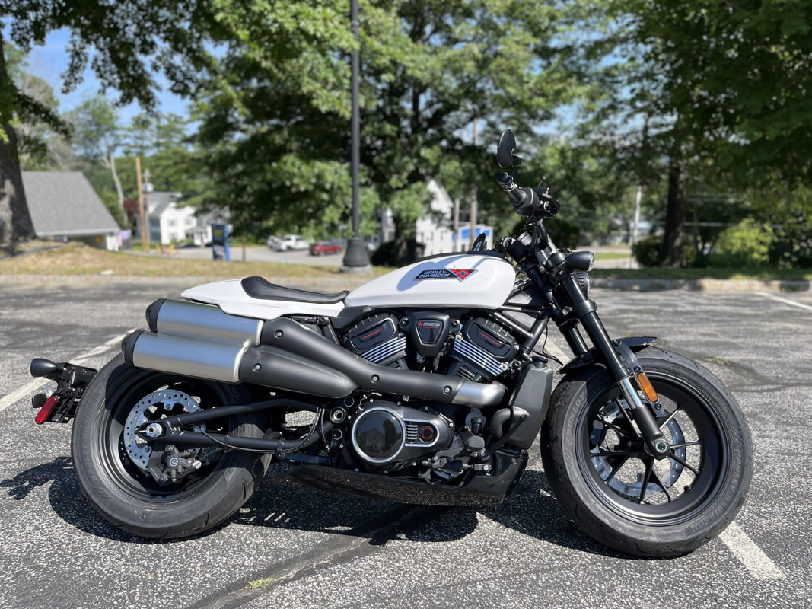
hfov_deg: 67.3
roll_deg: +0.3
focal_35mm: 26
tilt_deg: -11.7
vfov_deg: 53.1
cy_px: 304
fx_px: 610
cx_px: 406
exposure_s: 1/1558
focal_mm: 5.1
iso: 50
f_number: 1.6
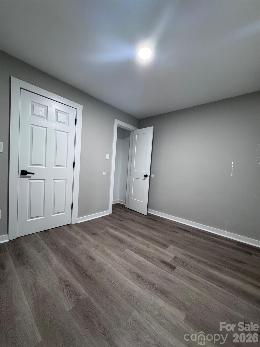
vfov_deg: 102.1
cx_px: 130
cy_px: 174
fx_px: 140
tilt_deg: -2.8
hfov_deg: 85.7
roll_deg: -3.7
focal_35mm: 14
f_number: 2.2
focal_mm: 2.22
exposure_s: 1/60
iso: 320
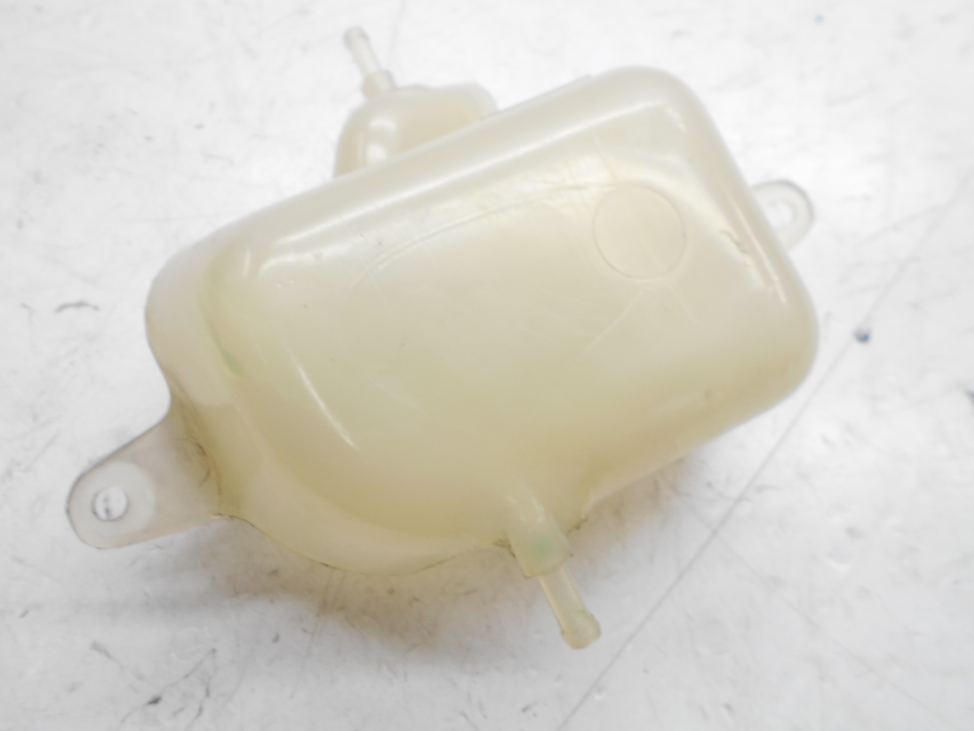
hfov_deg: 67.3
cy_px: 366
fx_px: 732
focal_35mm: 26
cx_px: 487
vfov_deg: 53.1
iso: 80
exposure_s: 1/30
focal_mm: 4.6
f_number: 3.2
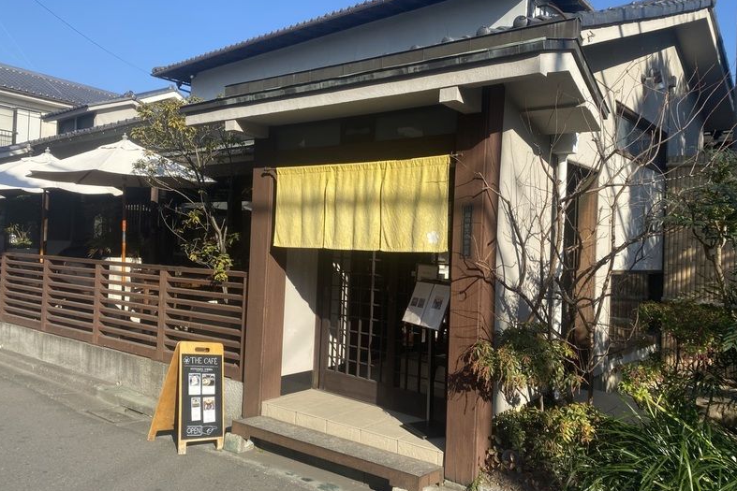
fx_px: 573
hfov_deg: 65.5
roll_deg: -3.0
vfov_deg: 46.4
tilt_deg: +0.1
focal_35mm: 28
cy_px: 248
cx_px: 361
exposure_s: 1/2315
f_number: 1.8
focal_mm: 4.25
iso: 32
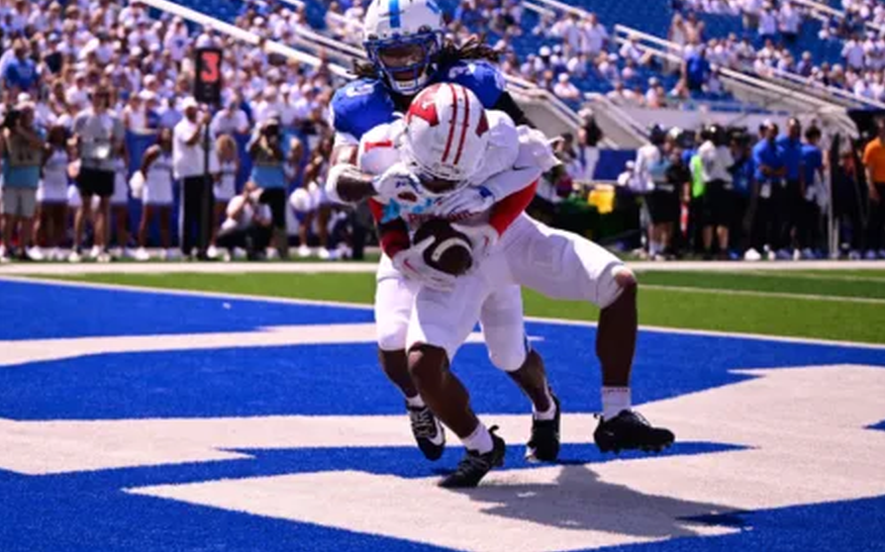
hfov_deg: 28.6
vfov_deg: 18.1
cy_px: 257
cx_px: 444
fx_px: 1736
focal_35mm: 72
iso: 320
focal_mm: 70
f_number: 2.8
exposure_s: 1/5000
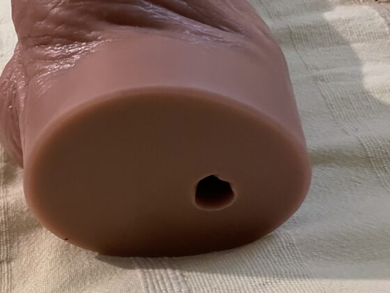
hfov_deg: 48.9
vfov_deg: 38.2
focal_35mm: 37
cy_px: 201
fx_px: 417
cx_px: 117
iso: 400
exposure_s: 1/33
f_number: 1.6
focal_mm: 4.2
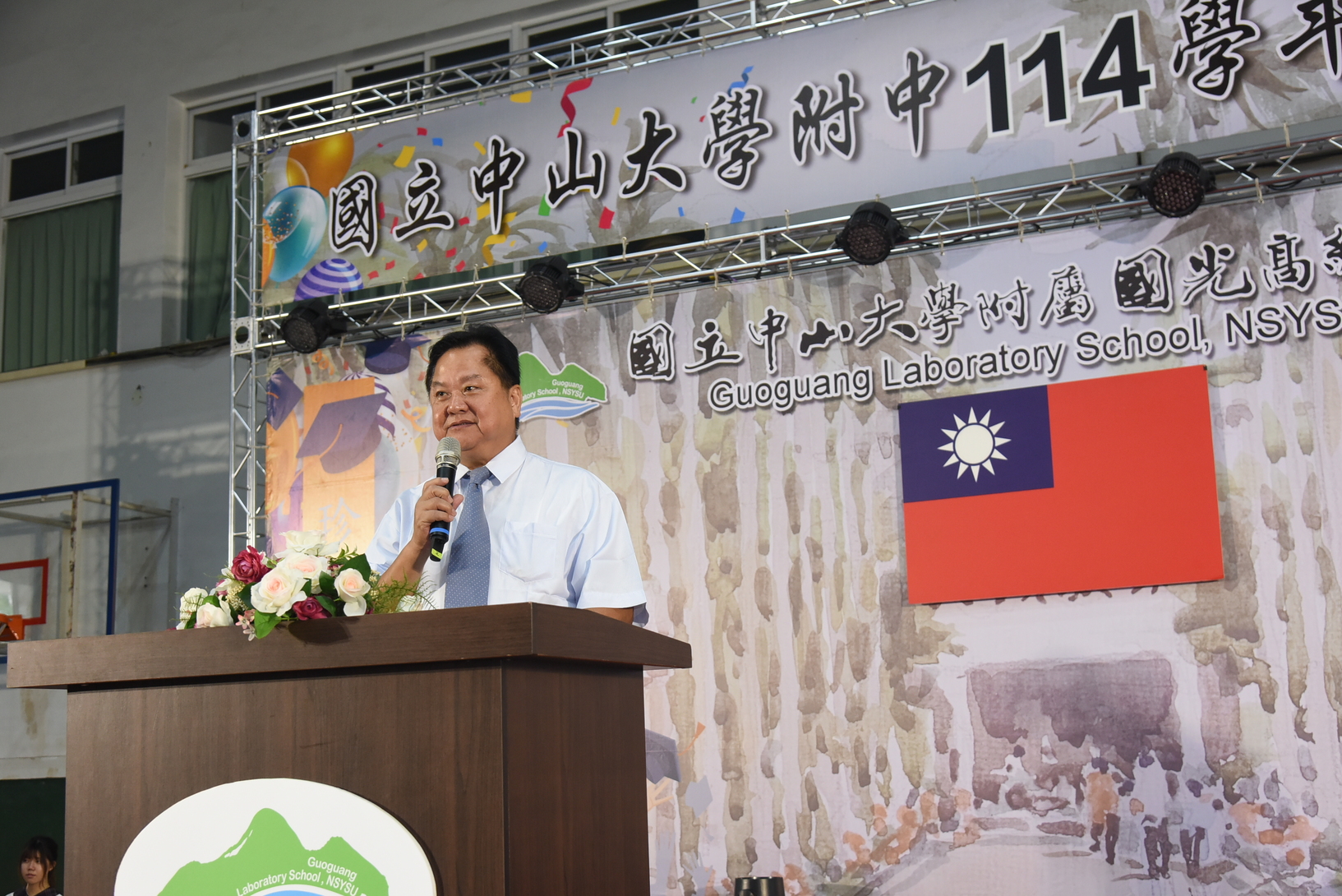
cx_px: 671
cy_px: 448
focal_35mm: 48
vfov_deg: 28.1
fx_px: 1790
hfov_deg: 41.1
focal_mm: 48
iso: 1600
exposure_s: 1/100
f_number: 5.6
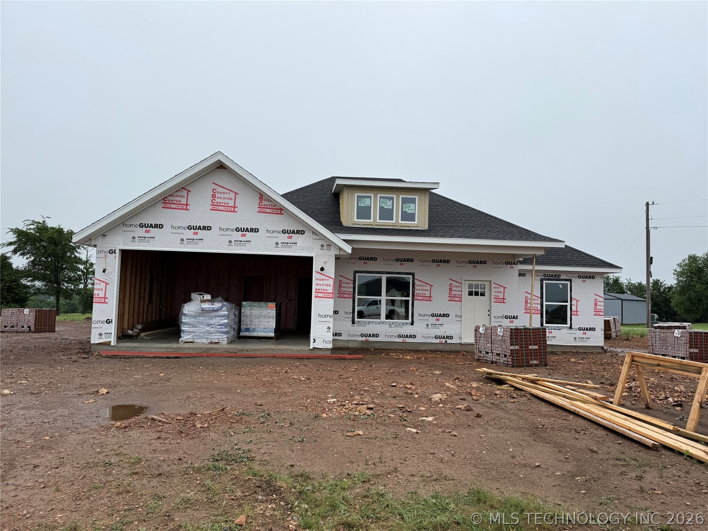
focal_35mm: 24
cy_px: 266
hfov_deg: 71.6
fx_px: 491
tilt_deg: +3.1
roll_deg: -1.3
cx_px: 354
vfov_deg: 56.8
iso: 80
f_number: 1.78
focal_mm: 6.76
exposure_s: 1/1901
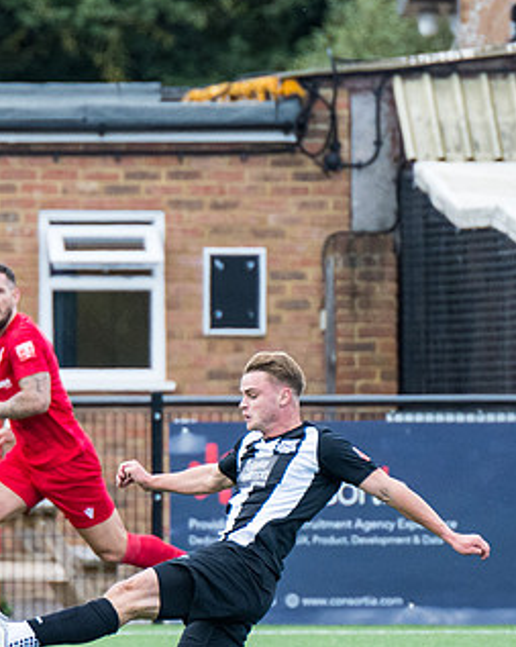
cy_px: 427
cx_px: 166
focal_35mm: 1121
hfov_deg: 1.4
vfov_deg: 1.7
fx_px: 21430
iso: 500
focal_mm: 280
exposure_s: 1/1250
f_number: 4
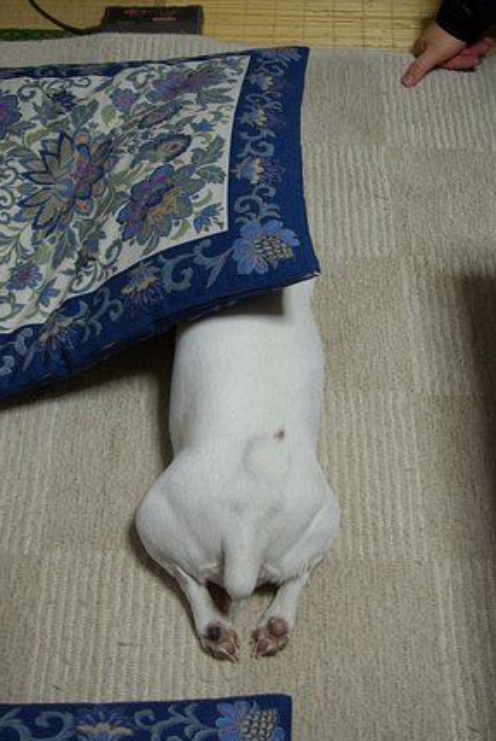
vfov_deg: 45.4
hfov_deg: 31.2
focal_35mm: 43
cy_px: 380
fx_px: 886
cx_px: 226
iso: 400
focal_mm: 24
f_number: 4.5
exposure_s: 1/20
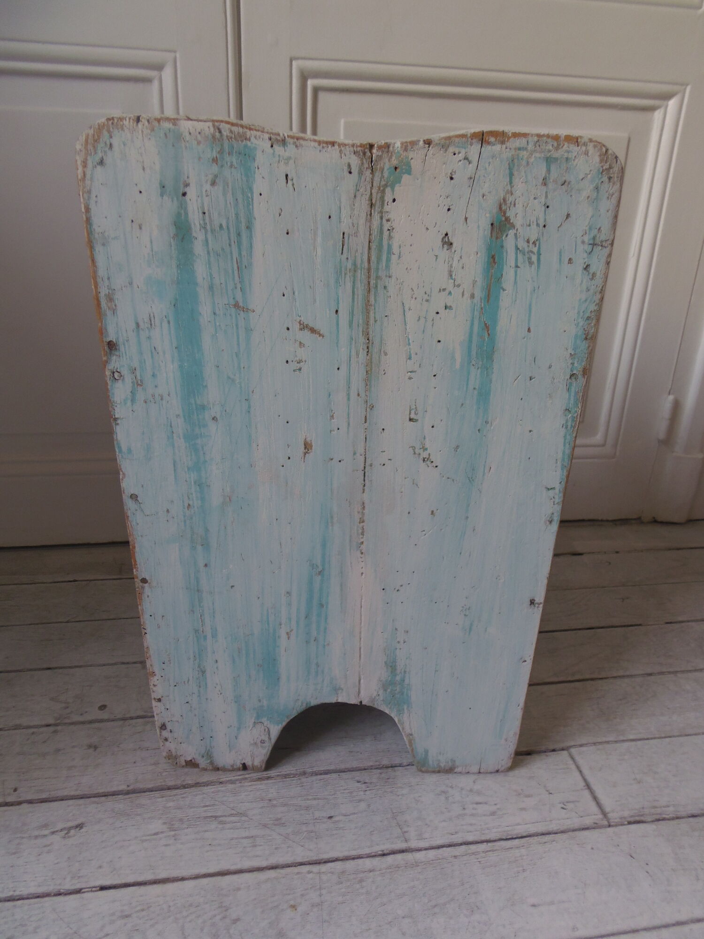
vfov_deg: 71.6
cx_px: 352
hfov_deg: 56.8
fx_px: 651
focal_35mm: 24
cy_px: 470
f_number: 2.9
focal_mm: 4.3
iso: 80
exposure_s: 1/30
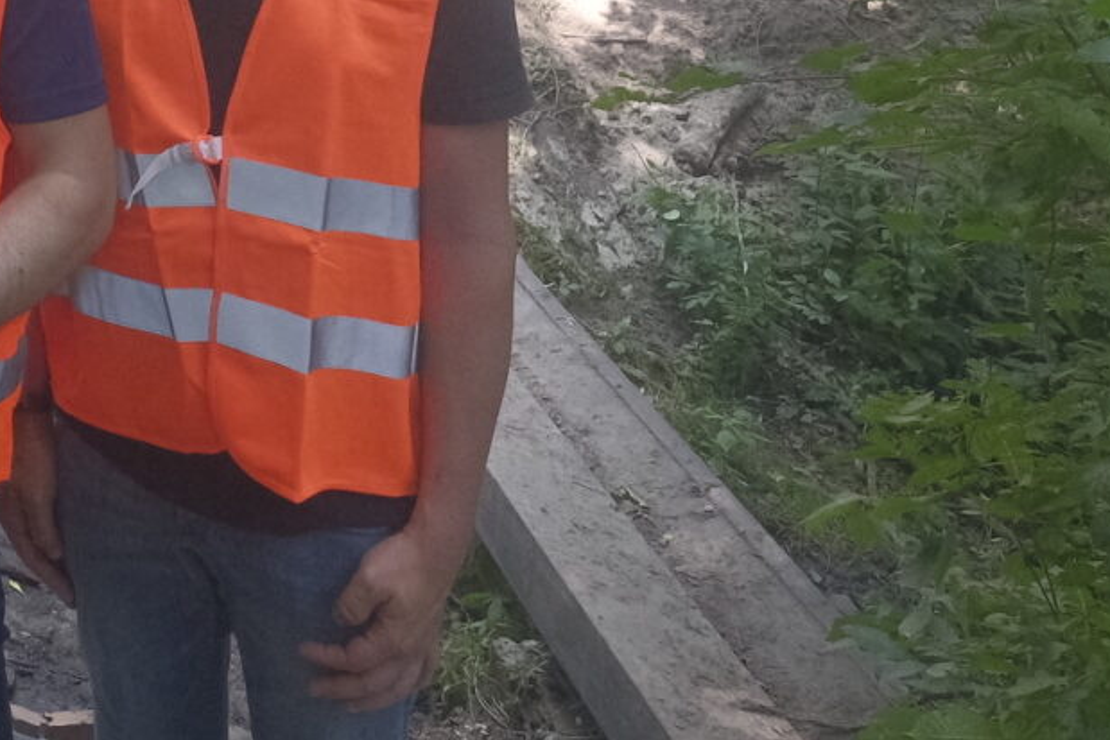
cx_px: -500
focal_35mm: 62
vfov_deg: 16.9
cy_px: -696
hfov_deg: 25.4
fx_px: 1912
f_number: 5.6
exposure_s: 1/160
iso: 2000
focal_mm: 10.3
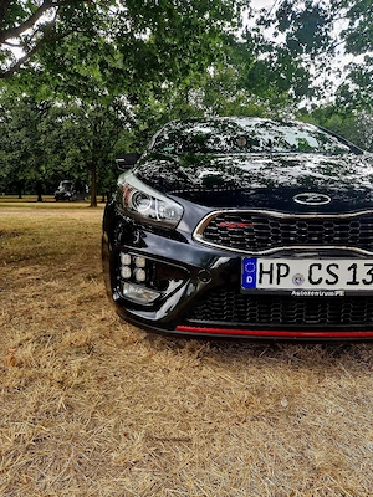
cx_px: 186
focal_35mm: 23
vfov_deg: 73.9
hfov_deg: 58.9
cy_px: 248
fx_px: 330
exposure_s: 1/182
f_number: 1.8
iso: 50
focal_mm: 5.4
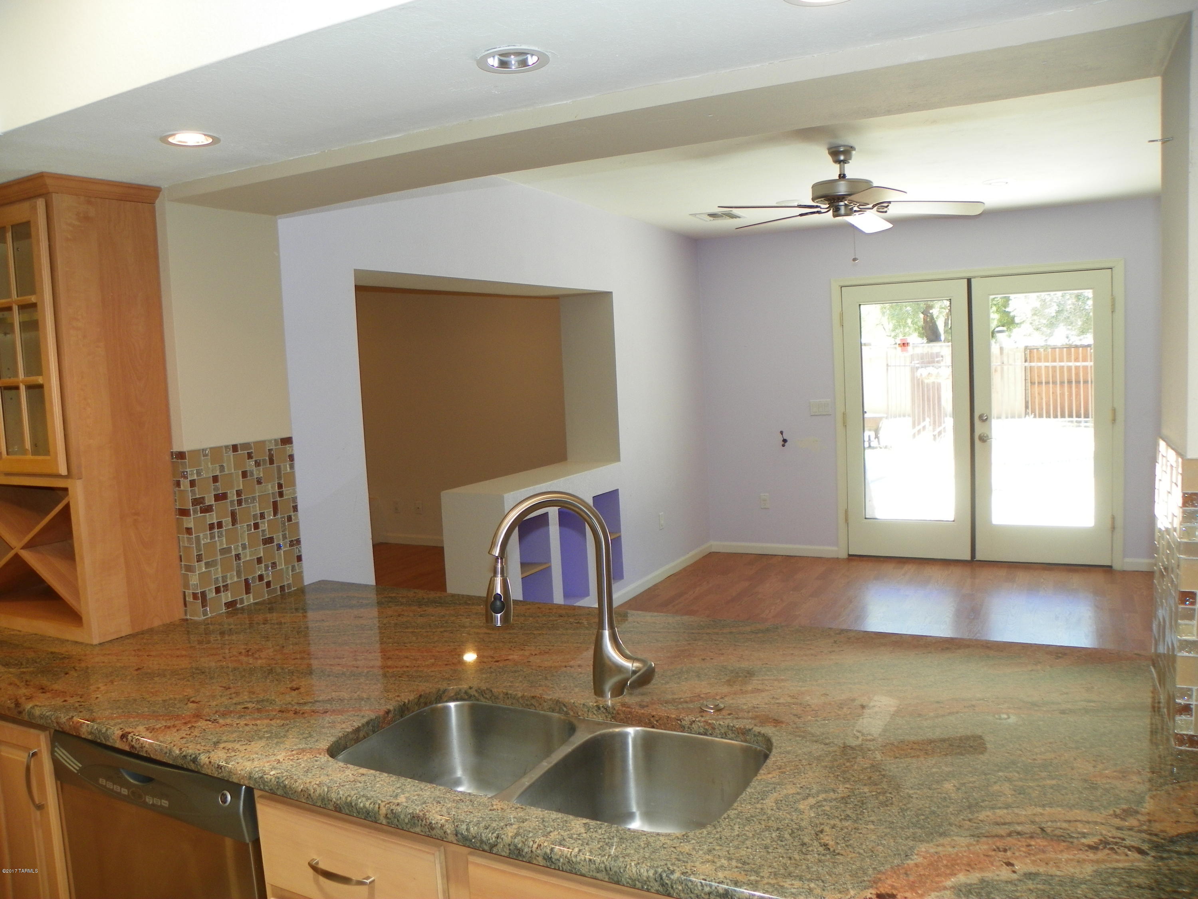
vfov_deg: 53.1
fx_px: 900
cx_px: 599
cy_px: 450
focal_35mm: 26
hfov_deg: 67.3
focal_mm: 4.6
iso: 64
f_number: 2.8
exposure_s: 1/40
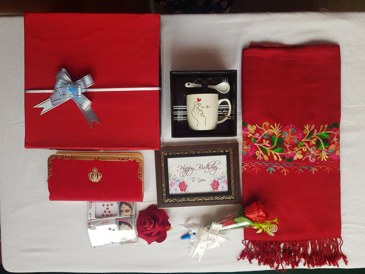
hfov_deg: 67.3
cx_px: 182
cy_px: 137
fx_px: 274
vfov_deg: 53.1
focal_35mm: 26
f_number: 1.7
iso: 40
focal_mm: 4.2
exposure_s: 1/171
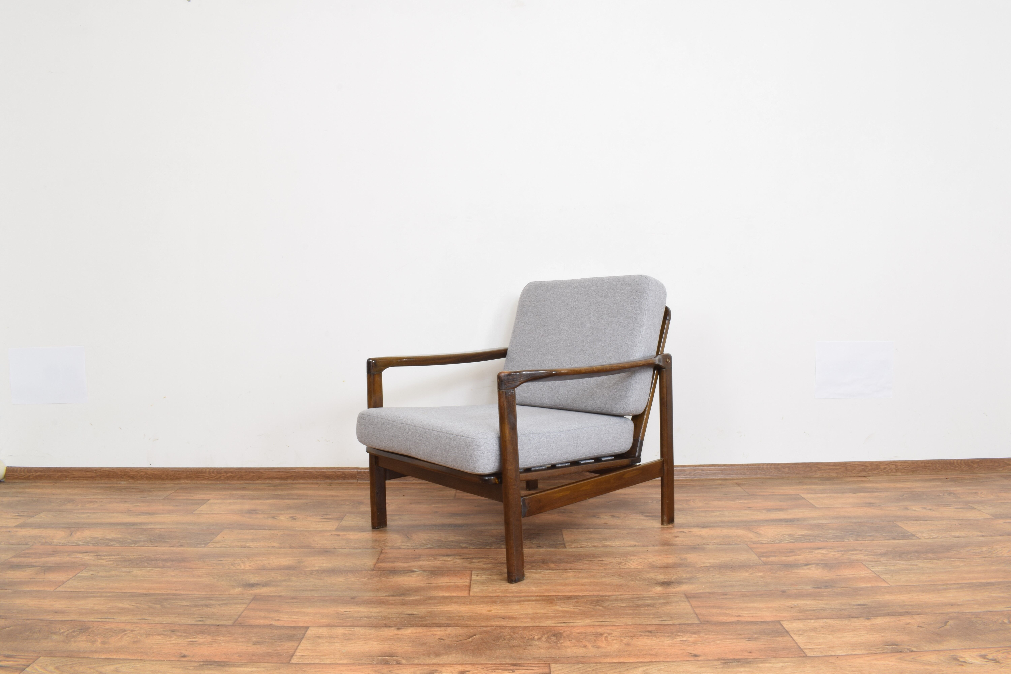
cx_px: 506
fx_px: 758
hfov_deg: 67.4
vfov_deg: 47.9
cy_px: 337
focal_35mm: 27
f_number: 22
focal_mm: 18
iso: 100
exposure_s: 4
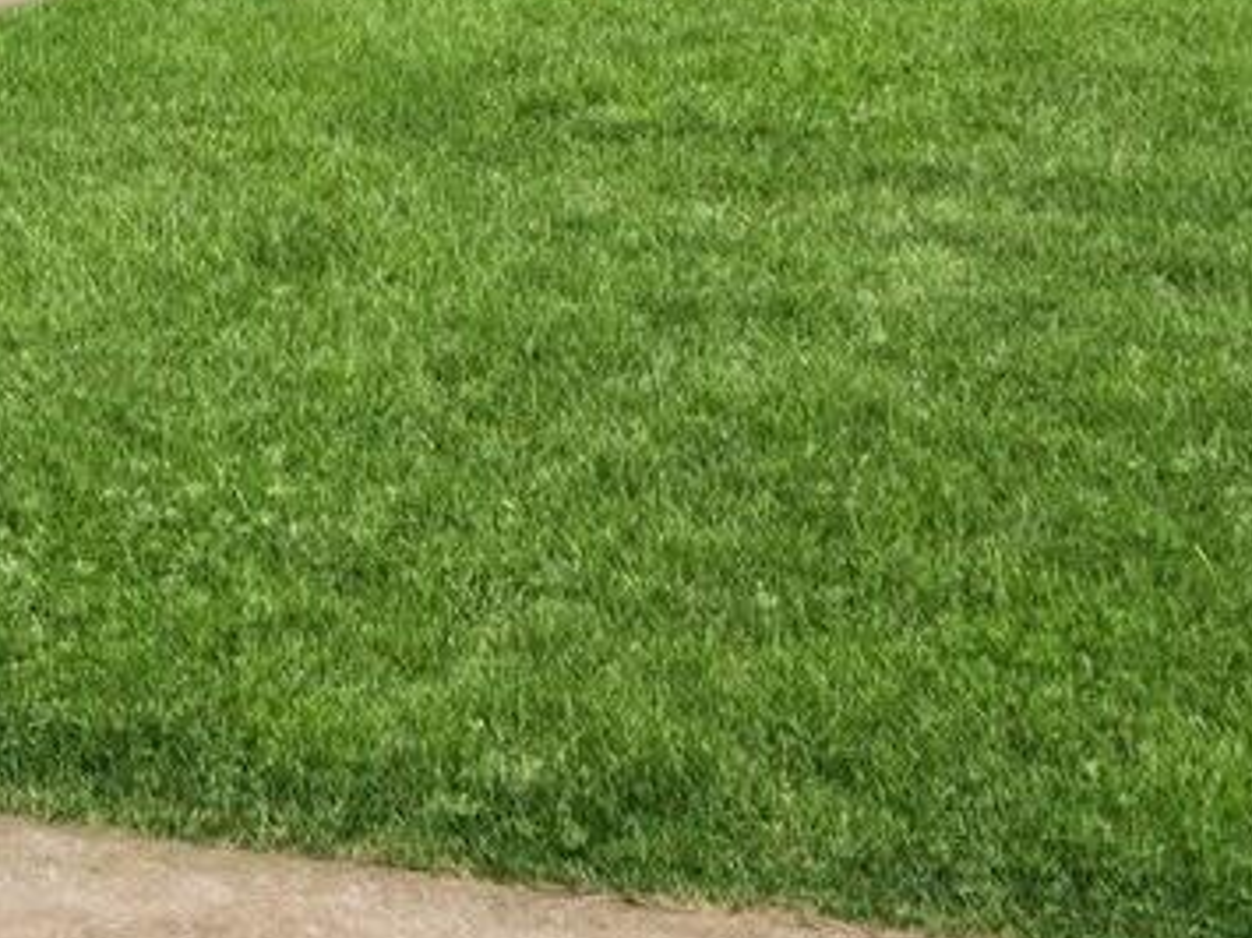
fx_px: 4700
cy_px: -201
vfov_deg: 11.2
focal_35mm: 130
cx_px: -370
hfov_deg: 14.5
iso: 100
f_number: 25
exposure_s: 1/10
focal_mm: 20
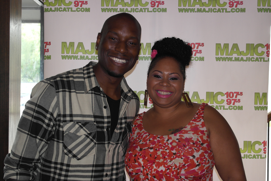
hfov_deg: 45.4
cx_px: 136
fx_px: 324
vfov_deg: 31.2
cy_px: 90
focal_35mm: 43
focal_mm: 28
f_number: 4
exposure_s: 1/50
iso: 400
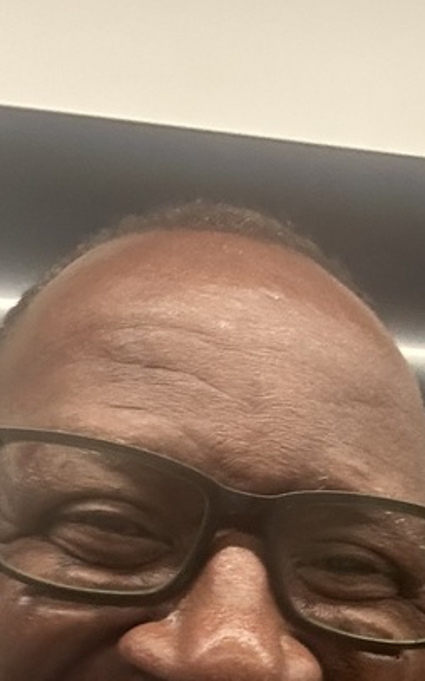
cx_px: 509
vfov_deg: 24.1
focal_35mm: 80
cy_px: 761
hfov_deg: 15.7
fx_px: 1484
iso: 320
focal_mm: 2.69
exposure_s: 1/41
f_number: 1.9
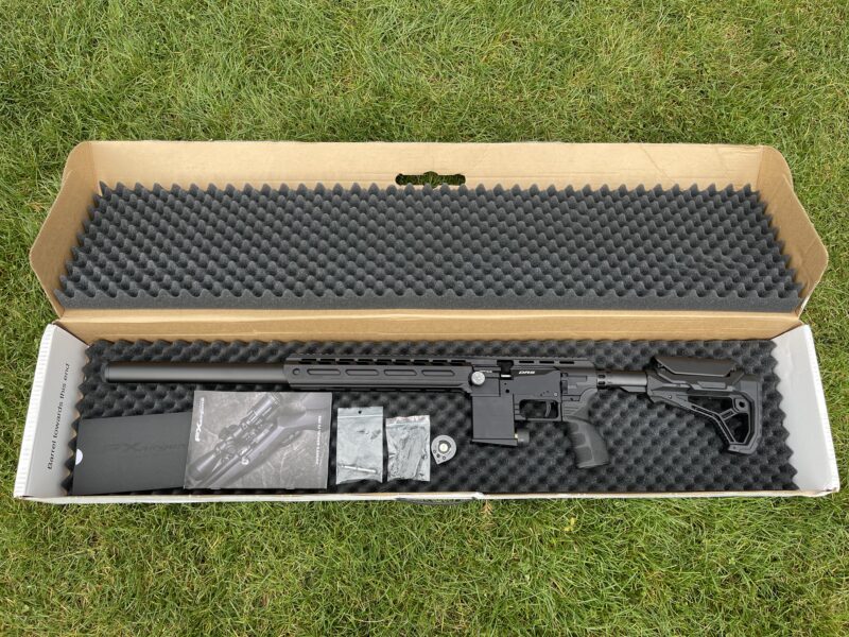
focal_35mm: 25
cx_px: 424
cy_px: 318
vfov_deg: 54.9
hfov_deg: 69.4
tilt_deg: -75.7
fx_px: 613
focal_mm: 5.1
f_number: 1.6
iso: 32
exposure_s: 1/177
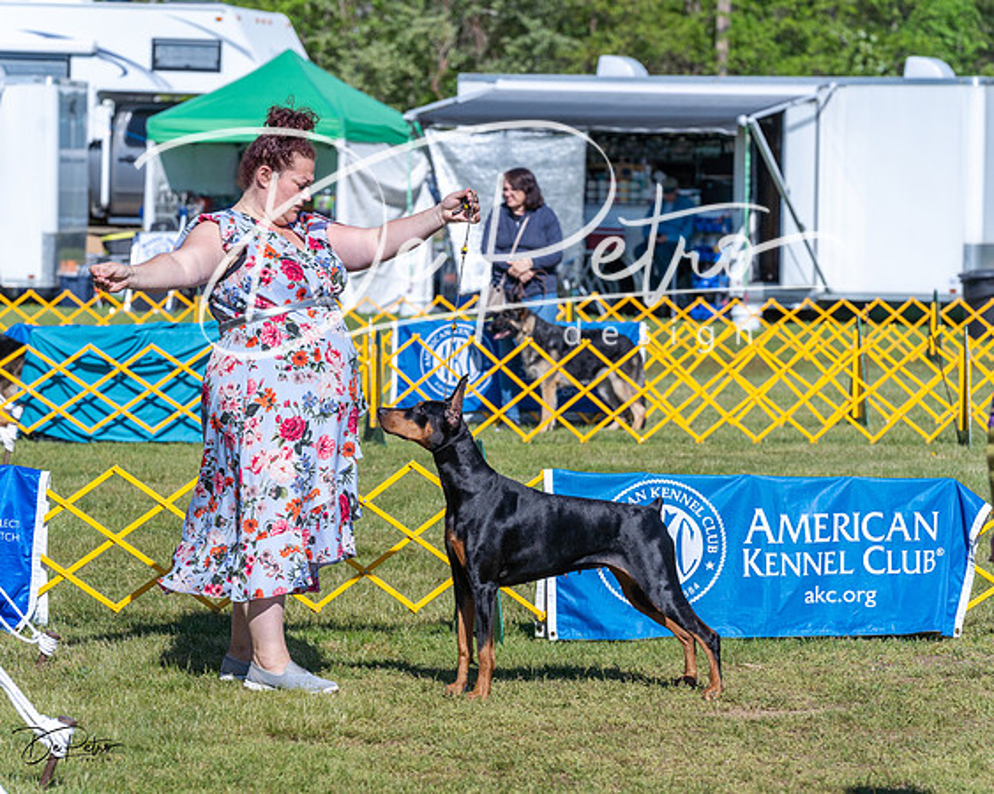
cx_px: 497
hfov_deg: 10.8
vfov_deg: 8.6
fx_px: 5266
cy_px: 397
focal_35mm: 179
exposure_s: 1/1250
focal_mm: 159
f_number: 6.3
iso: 200
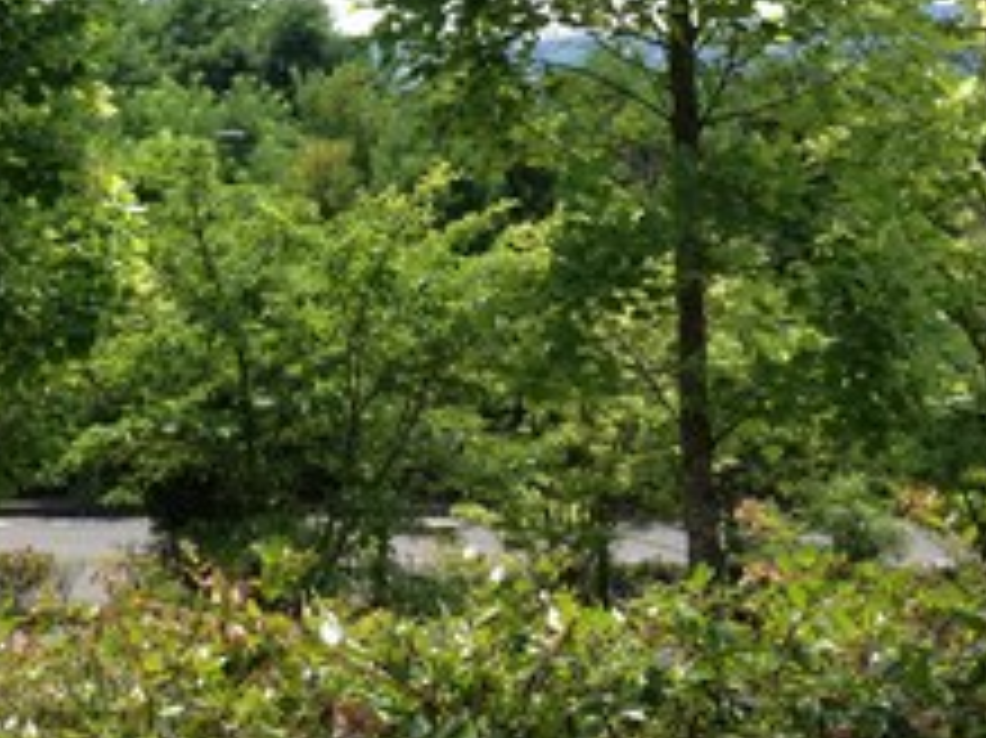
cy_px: 11
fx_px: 2277
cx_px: 248
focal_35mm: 80
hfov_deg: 24.2
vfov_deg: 18.0
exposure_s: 1/756
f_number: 2.4
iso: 50
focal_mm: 4.28
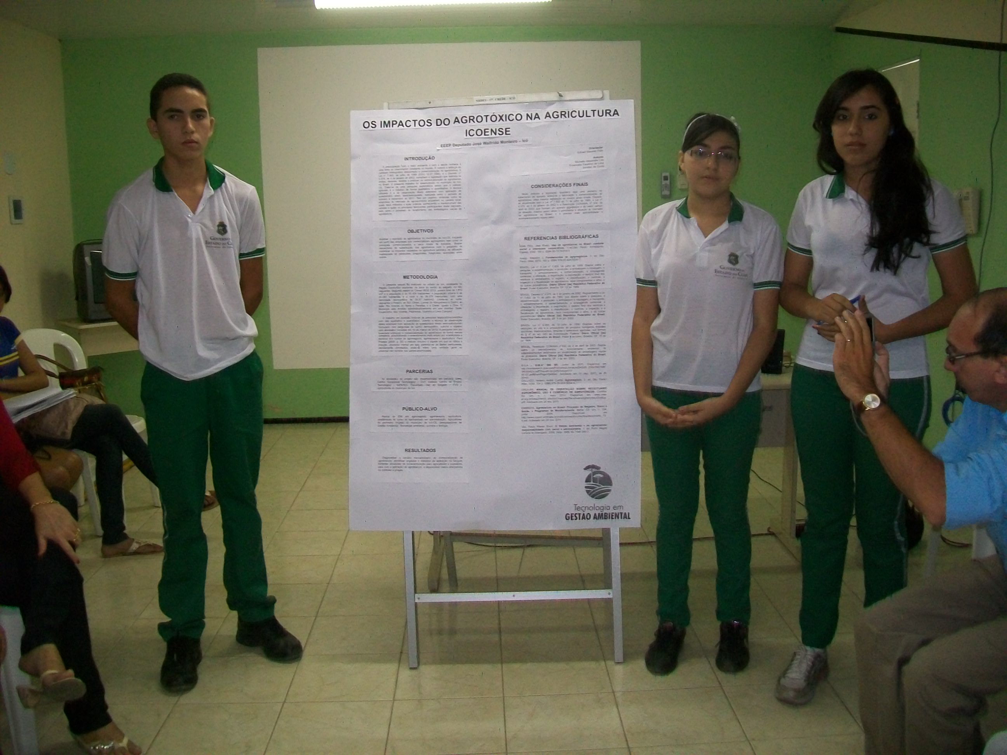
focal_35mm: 34
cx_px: 504
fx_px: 989
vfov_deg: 41.8
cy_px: 378
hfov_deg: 54.0
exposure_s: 1/60
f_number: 2.7
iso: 160
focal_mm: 6.1
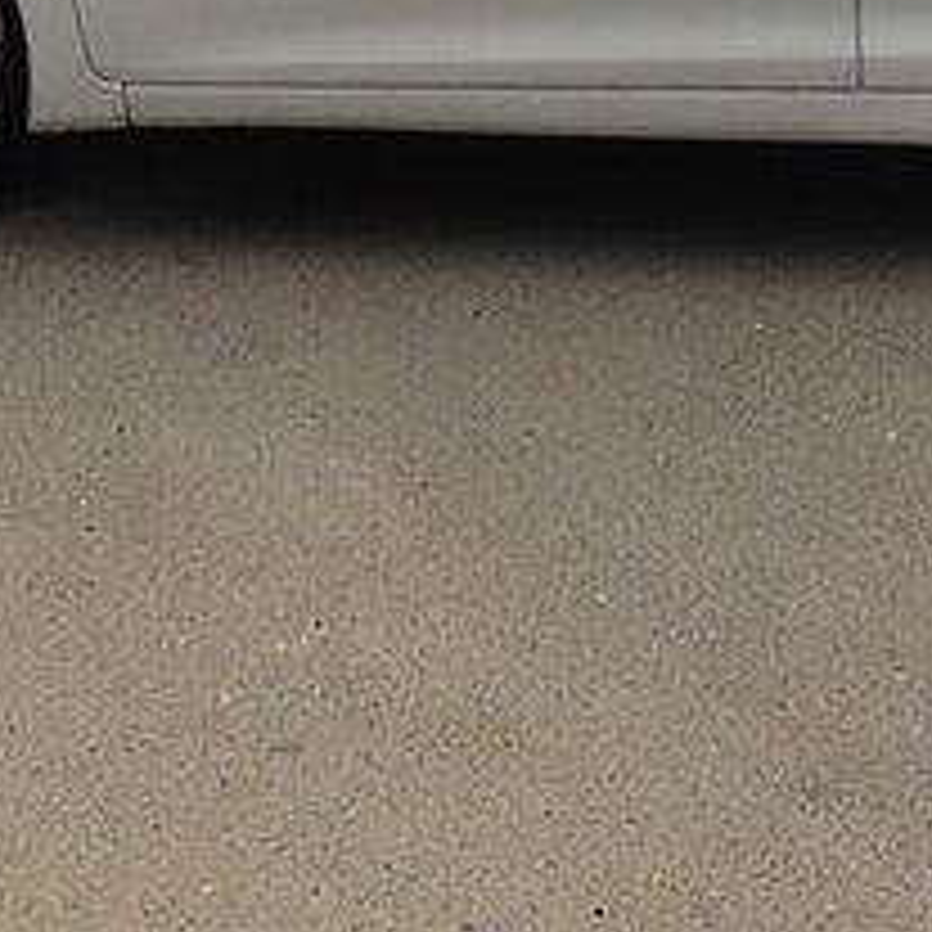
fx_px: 2833
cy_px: -146
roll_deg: -0.3
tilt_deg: -9.8
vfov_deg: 17.9
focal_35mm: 93
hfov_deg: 18.5
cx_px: 765
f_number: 2.4
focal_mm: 4.12
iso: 50
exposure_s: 1/553
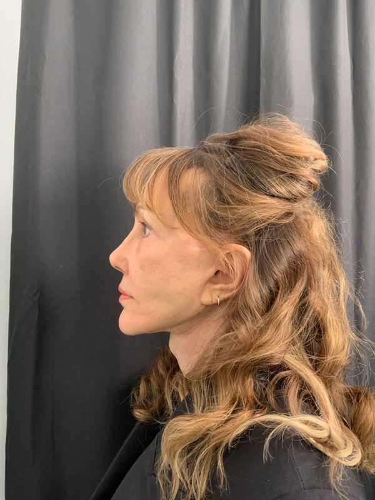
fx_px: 419
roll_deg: -1.9
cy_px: 250
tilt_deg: +0.5
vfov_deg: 61.7
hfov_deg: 48.2
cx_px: 188
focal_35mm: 29
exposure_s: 1/60
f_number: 1.8
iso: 125
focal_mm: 3
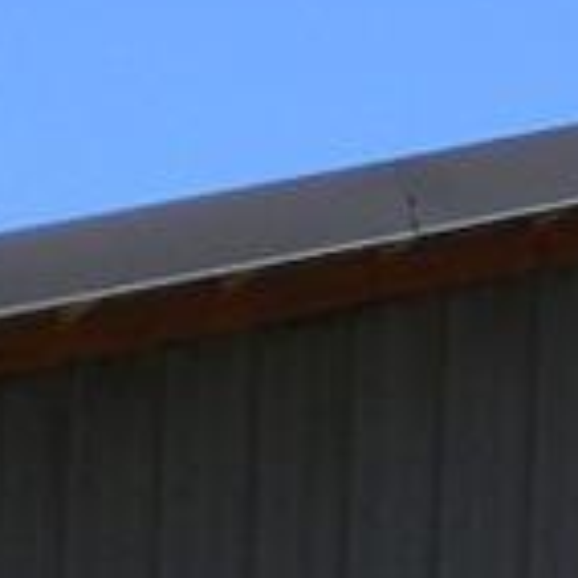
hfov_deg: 4.4
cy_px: 1449
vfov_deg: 4.5
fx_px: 7216
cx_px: 1722
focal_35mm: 382
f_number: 3.8
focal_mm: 7.3
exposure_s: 1/622
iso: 80
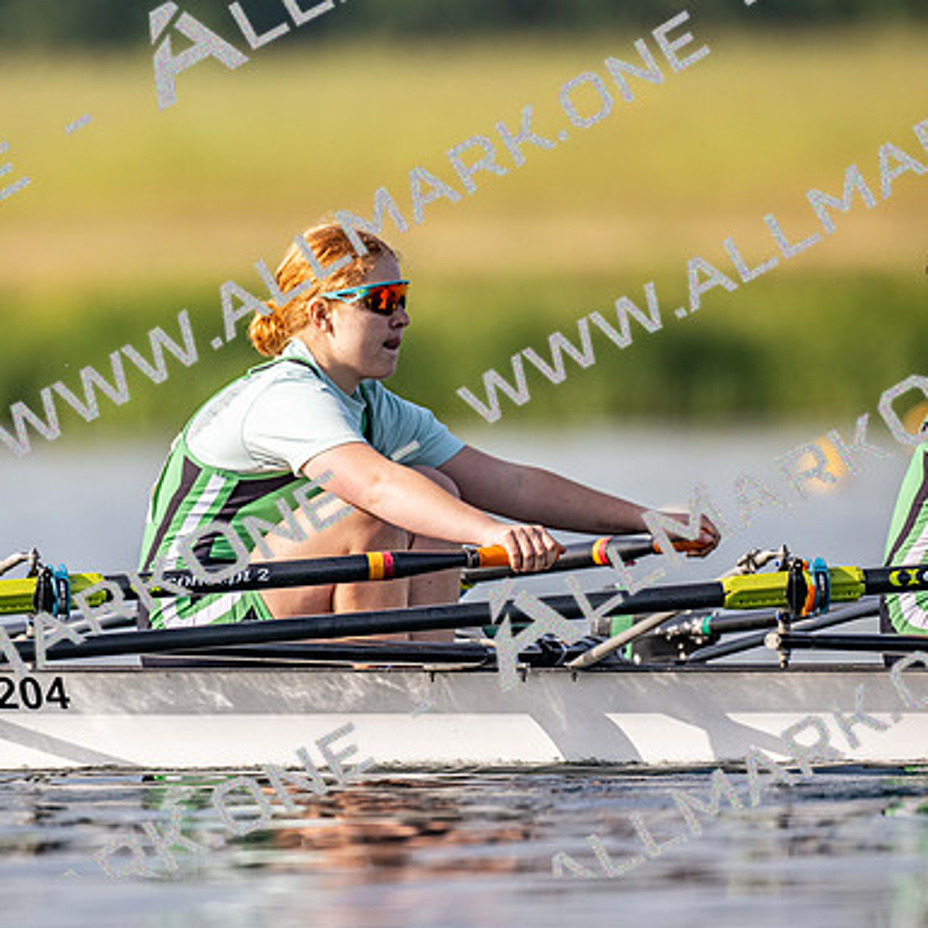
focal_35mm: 769
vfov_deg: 2.3
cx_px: 282
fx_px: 23324
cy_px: 464
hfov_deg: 2.3
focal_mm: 600
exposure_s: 1/2500
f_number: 5
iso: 220
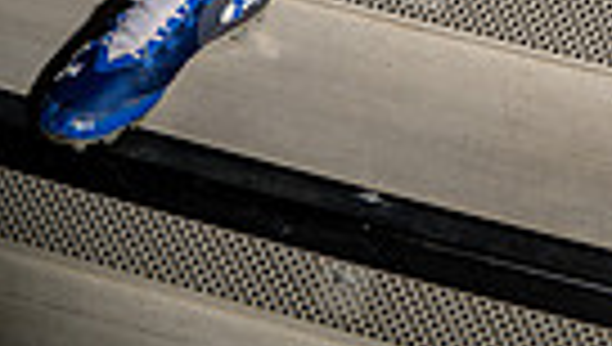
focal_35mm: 83
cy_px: -575
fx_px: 1349
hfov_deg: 24.9
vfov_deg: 11.2
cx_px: 526
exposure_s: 1/250
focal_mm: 24
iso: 100
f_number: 8
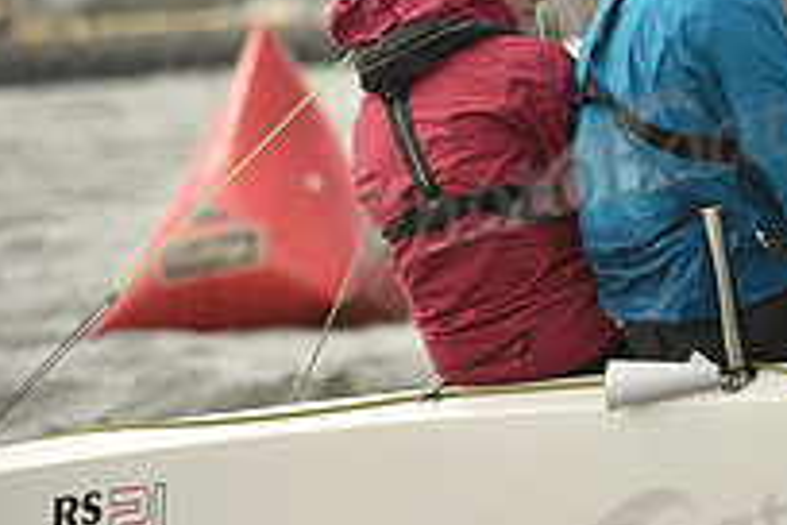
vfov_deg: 2.0
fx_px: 14908
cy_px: 315
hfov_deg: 3.0
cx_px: 1099
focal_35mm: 682
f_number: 5.6
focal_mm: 240
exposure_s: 1/1250
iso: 320
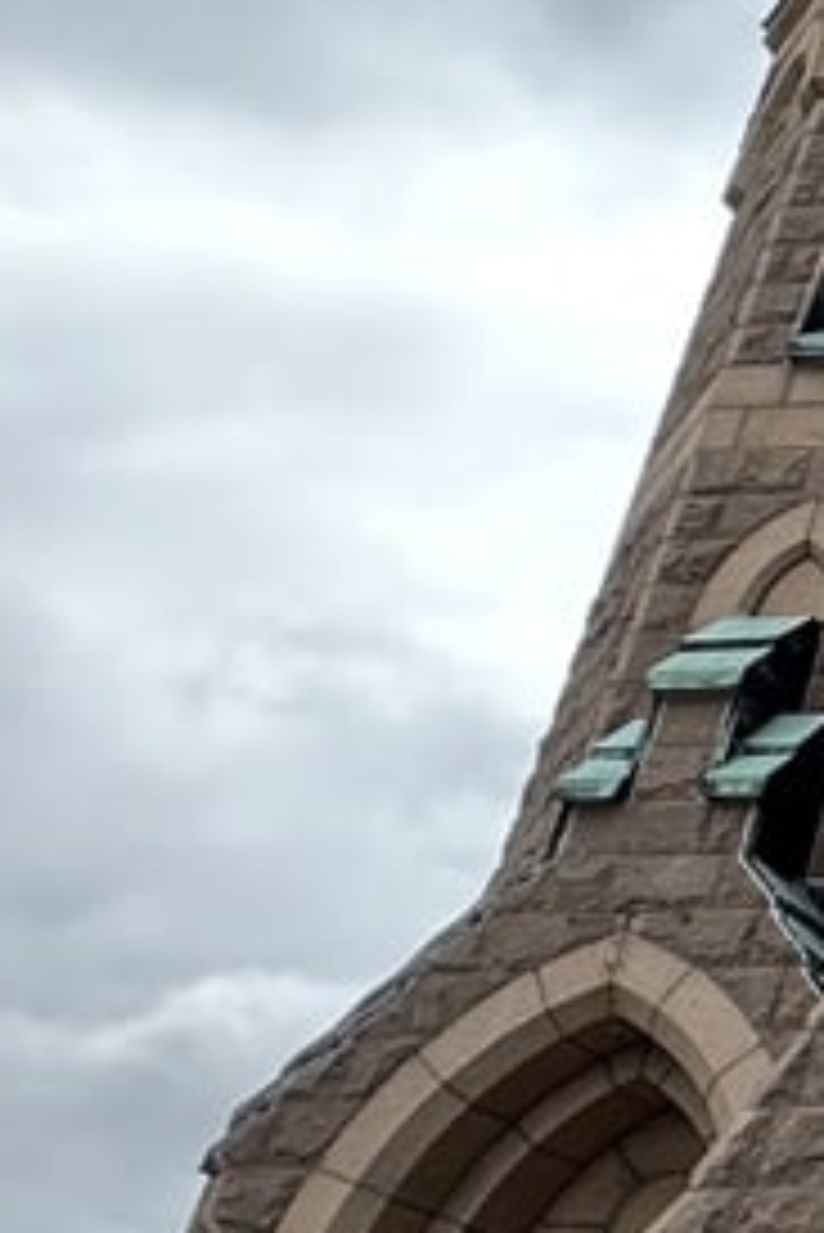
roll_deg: +2.2
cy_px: 256
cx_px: 1963
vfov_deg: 29.0
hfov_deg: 14.1
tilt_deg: +33.7
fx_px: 2332
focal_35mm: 68
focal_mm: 2.22
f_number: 2.2
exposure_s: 1/1416
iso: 50
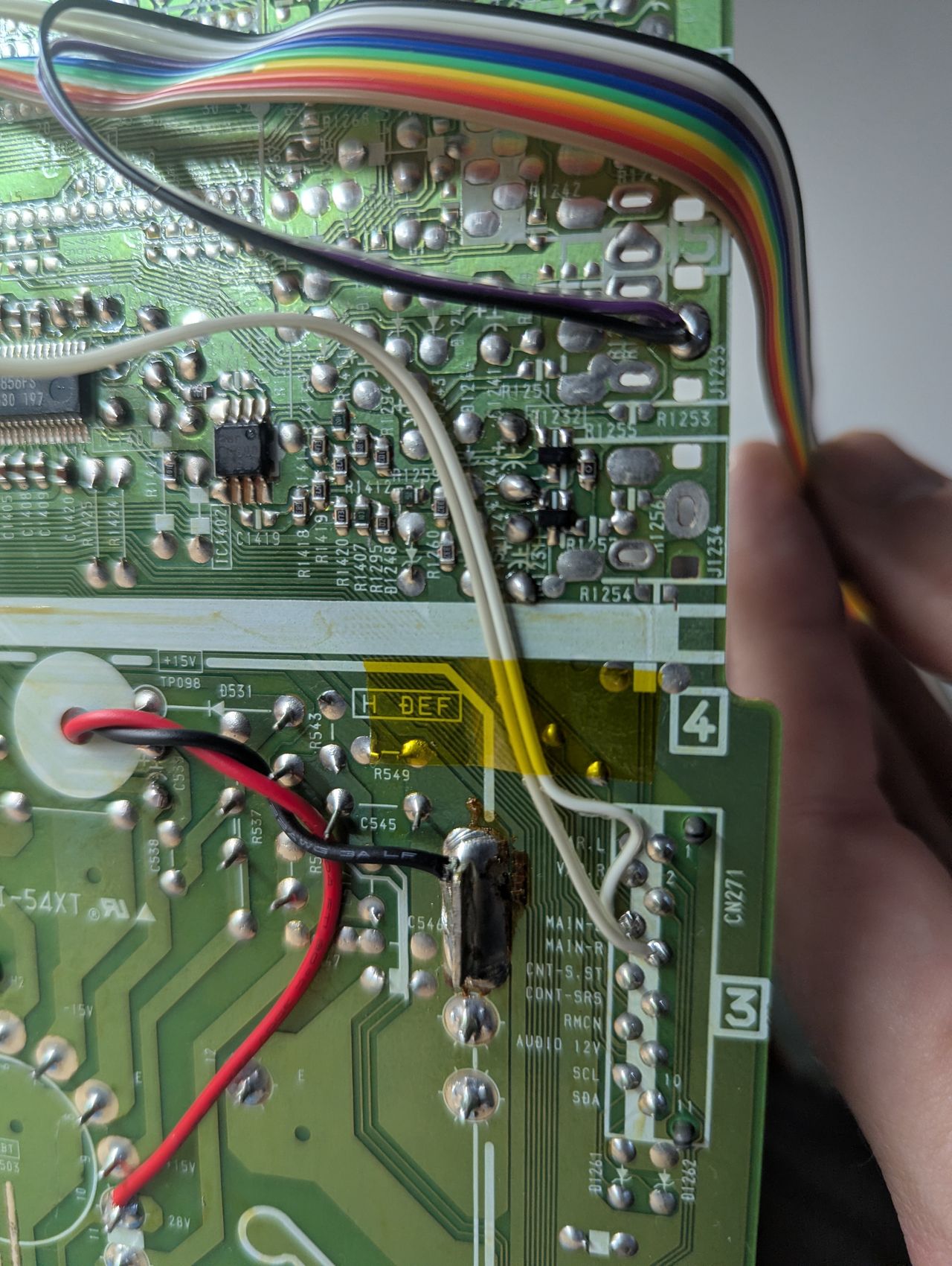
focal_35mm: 24
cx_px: 476
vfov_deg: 71.5
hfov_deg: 56.9
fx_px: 878
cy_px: 633
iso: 109
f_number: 1.85
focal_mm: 6.81
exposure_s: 1/120
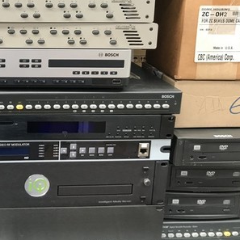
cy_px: 64
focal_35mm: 50
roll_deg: -1.2
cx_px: 22
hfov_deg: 32.3
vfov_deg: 33.4
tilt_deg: -12.2
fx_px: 392
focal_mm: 3.99
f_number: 1.8
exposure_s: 1/33
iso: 20
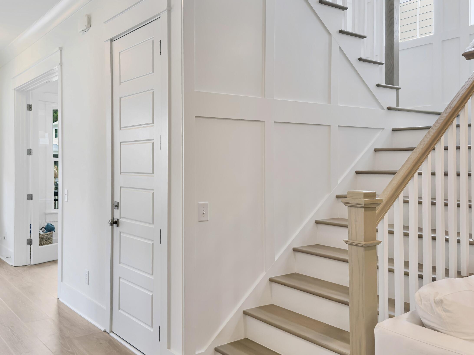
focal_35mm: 33
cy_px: 173
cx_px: 194
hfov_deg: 55.0
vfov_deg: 42.9
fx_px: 452
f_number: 1.8
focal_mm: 6.76
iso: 100
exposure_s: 1/200
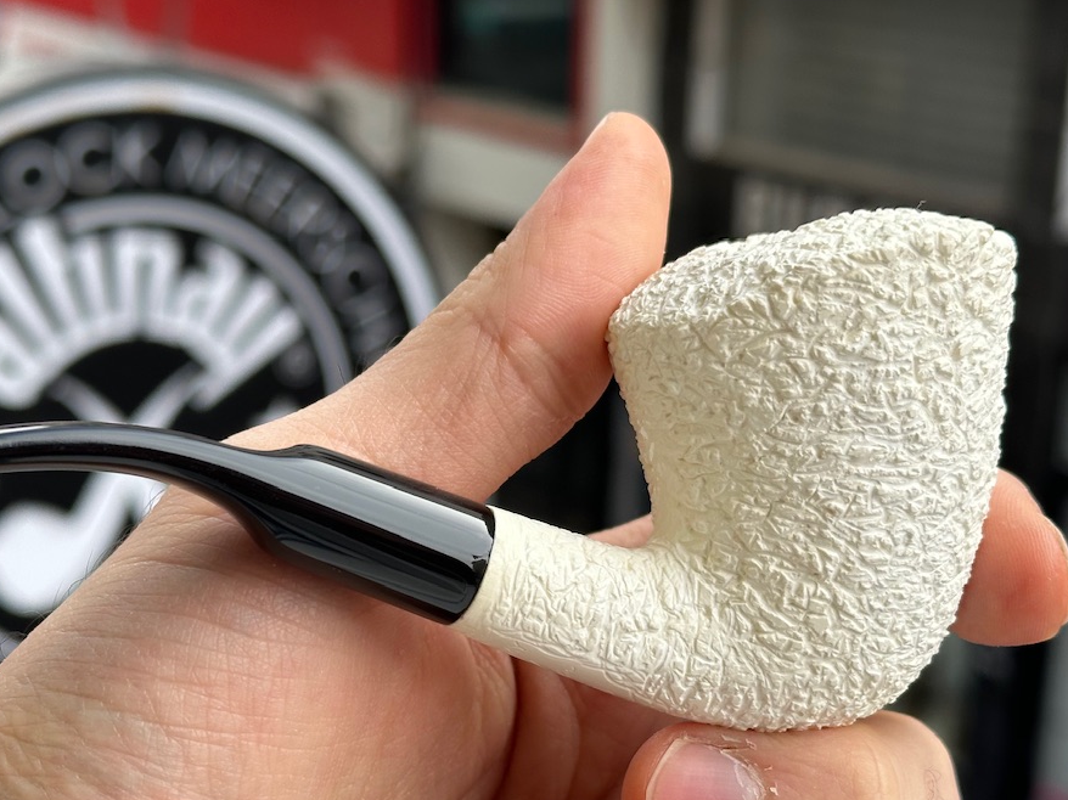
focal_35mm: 70
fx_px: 2159
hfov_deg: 27.7
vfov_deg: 21.0
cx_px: 433
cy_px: 483
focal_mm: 6.86
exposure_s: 1/426
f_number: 1.78
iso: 64
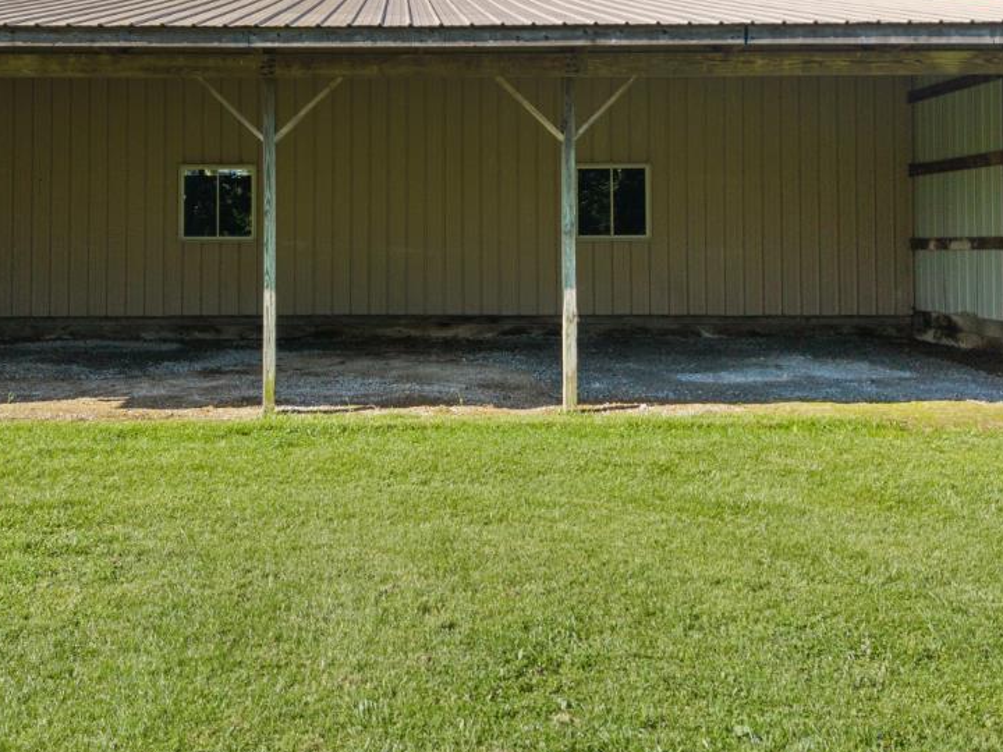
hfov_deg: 38.1
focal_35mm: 50
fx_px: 1449
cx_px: 407
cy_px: 196
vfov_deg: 28.7
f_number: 1.8
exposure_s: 1/1500
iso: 120
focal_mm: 8.67
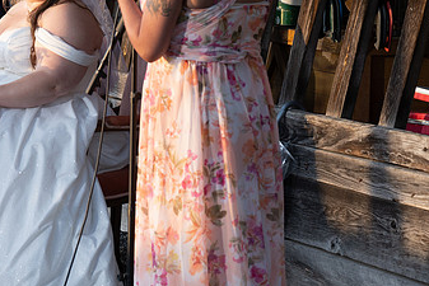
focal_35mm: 217
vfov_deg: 6.3
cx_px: 71
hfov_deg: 9.5
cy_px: 59
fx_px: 2587
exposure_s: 1/125
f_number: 7.1
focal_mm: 126
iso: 320
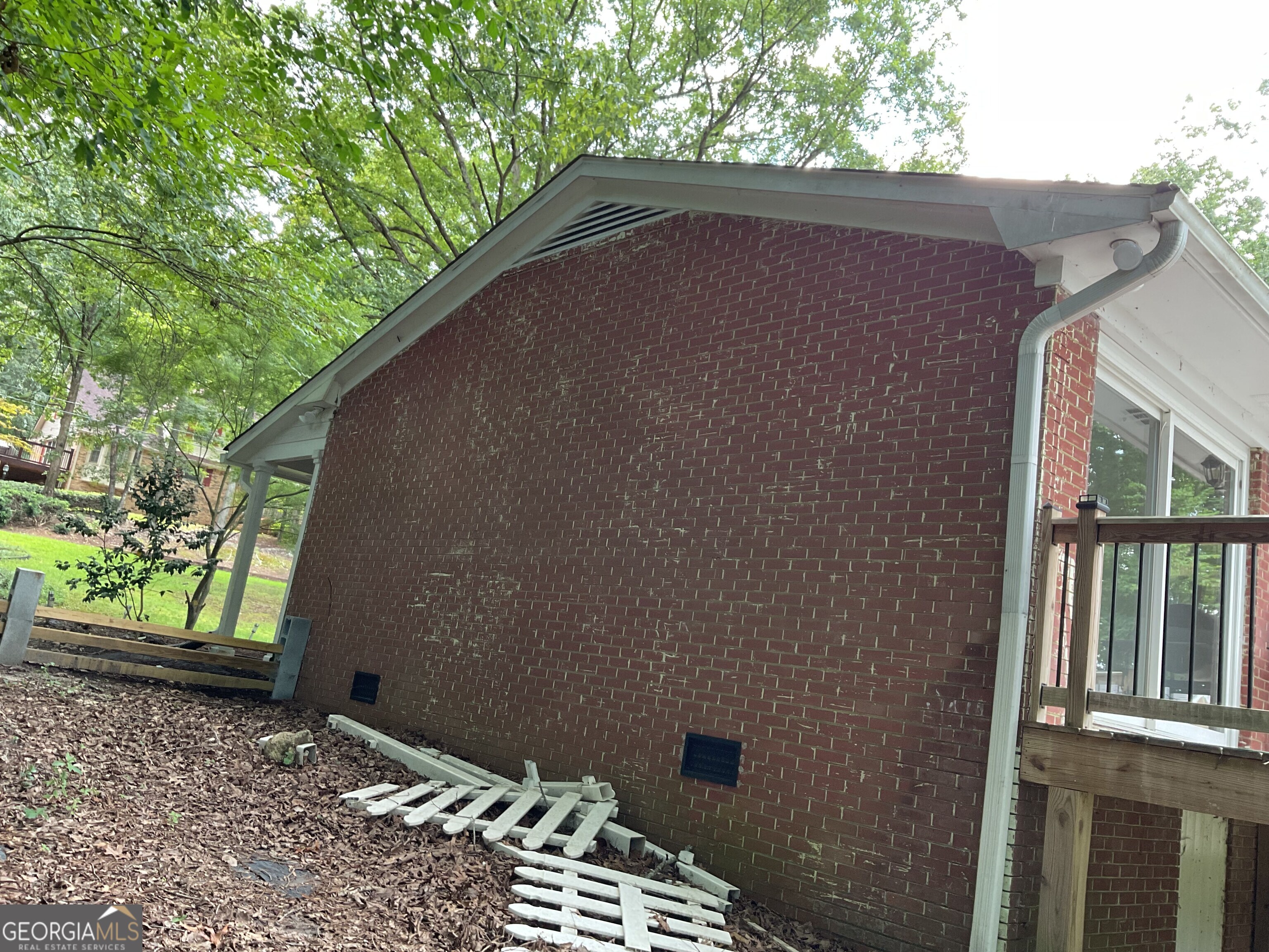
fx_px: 1063
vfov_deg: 48.2
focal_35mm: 29
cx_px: 634
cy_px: 476
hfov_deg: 61.7
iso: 64
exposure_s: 1/120
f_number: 1.8
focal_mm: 3
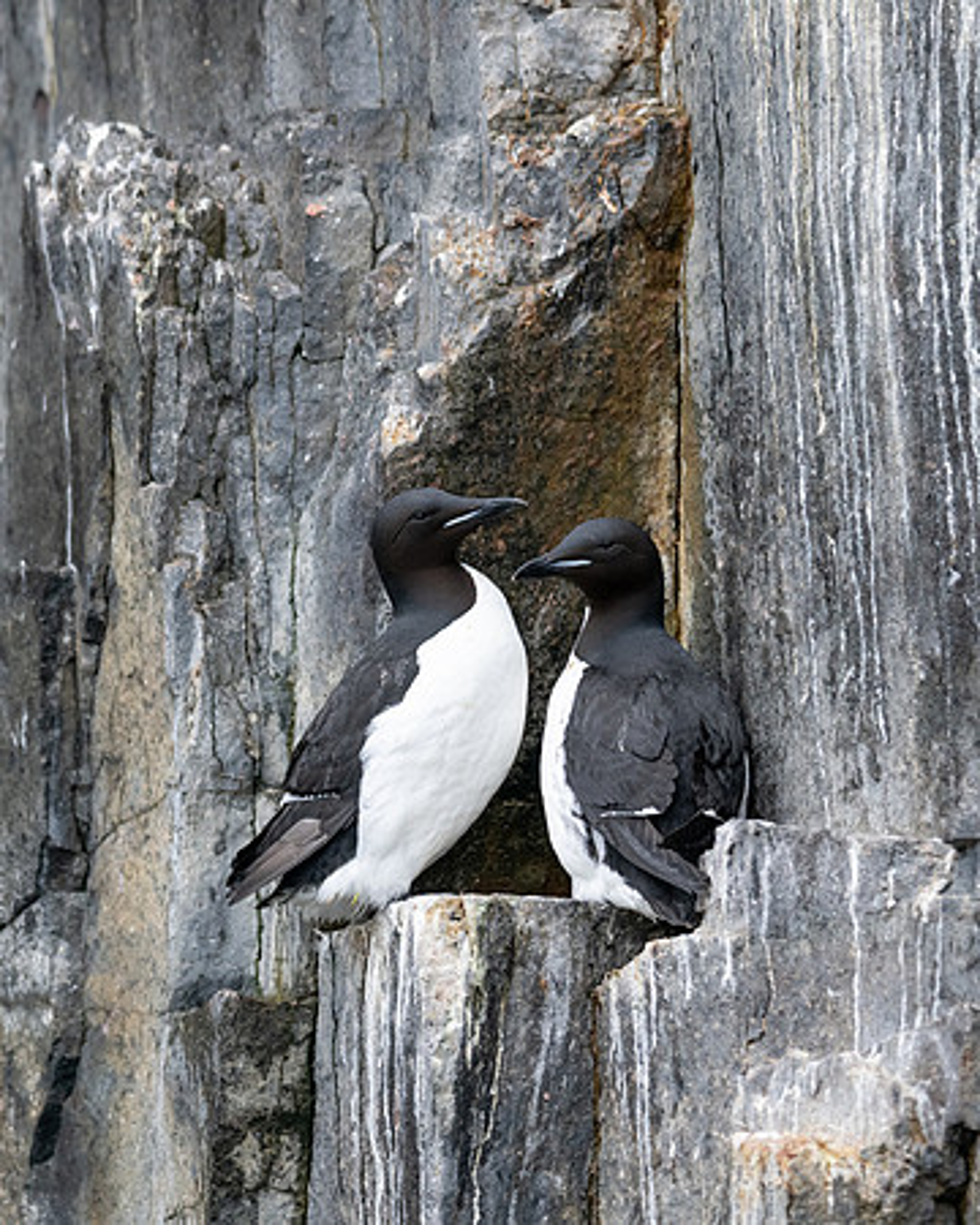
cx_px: 490
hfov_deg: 2.9
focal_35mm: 527
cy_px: 613
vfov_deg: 3.7
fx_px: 19097
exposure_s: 1/1000
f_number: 6
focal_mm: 340
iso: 1600
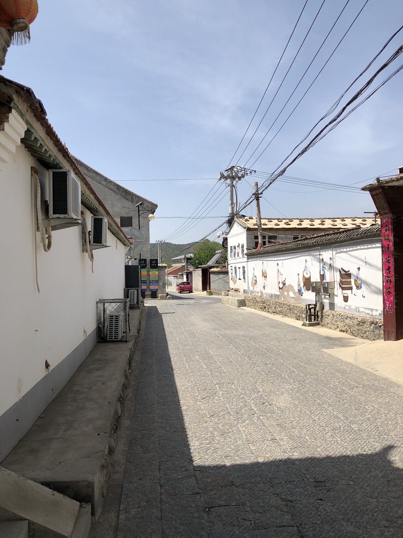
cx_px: 202
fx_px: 435
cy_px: 269
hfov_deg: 49.7
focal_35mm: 28
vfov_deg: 63.4
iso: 20
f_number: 1.8
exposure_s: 1/2667
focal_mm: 4
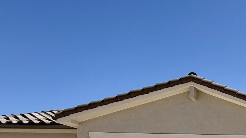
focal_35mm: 48
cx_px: 315
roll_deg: -0.1
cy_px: 170
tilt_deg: +4.1
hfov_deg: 32.8
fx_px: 313
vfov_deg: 22.7
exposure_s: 1/1259
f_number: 2.2
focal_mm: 2.22
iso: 20
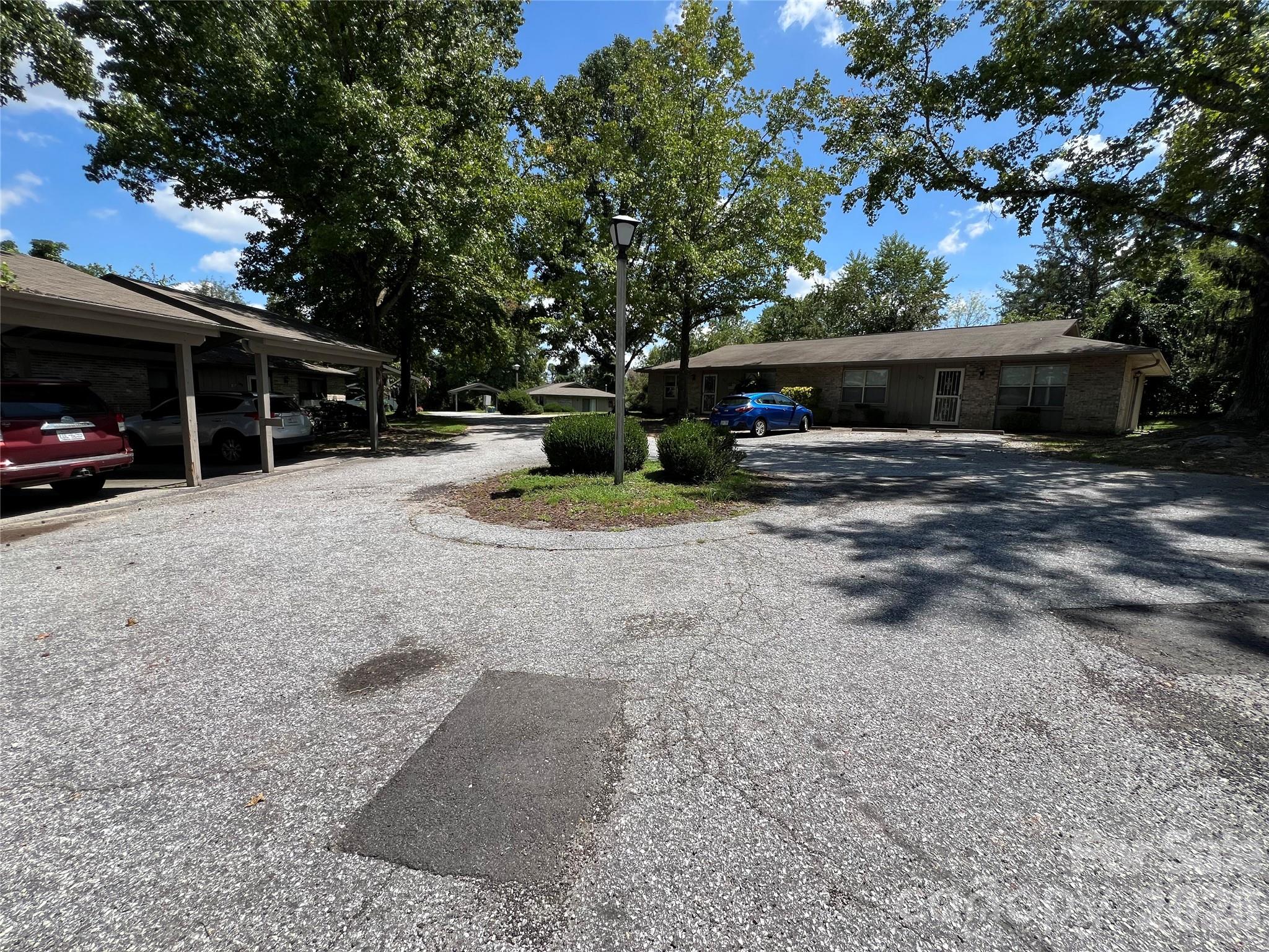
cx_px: 634
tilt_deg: -8.5
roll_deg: -1.6
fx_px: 477
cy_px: 476
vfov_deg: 89.9
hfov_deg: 106.2
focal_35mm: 13
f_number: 1.8
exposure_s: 1/1119
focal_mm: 1.57
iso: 32
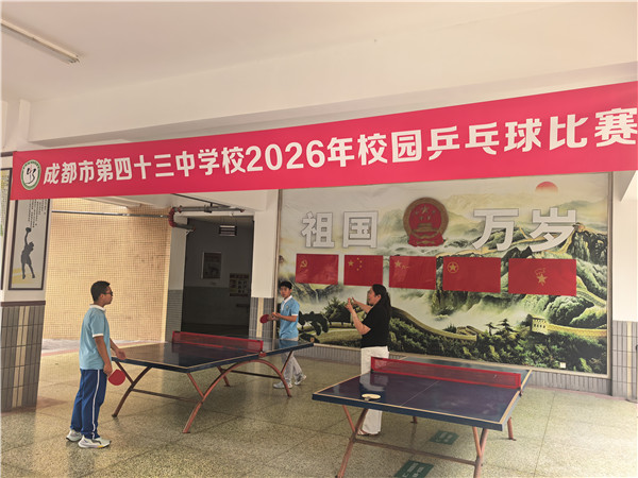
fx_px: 498
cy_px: 239
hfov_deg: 65.3
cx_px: 319
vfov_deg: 51.4
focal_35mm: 27
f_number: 2
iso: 50
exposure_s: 1/413
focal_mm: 8.5
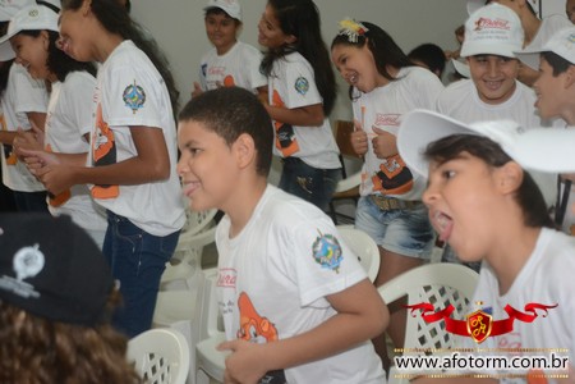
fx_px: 1054
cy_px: 192
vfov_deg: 20.6
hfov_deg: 30.5
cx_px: 288
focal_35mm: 66
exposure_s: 1/100
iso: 1600
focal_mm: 44
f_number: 4.5
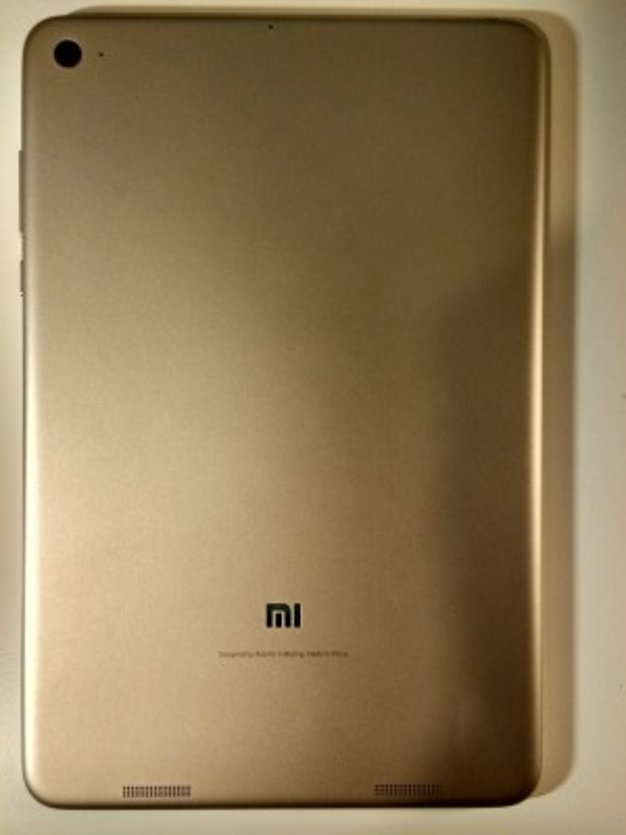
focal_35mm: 30
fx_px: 723
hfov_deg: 46.8
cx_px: 313
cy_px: 418
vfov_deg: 60.0
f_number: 2
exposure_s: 1/32
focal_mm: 4.12
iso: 400
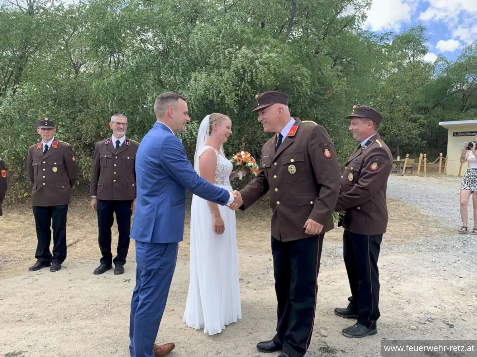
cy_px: 178
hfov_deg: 67.3
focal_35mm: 26
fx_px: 358
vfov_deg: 53.1
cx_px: 238
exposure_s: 1/555
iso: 25
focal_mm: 4.25
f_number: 1.8
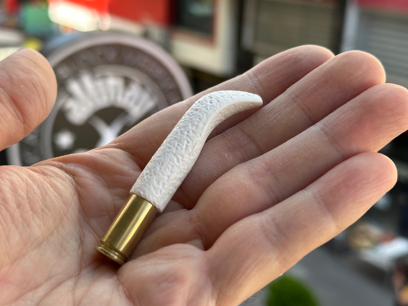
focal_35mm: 48
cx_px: 204
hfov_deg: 39.7
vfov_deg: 30.3
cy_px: 153
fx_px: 566
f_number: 1.78
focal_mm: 6.86
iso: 64
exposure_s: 1/377
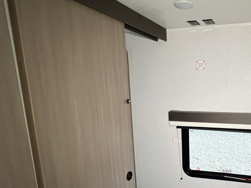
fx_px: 203
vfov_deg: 48.6
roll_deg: +1.5
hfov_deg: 58.4
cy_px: 131
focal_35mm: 28
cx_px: 202
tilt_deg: -9.6
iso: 80
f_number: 1.8
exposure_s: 1/99
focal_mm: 1.57
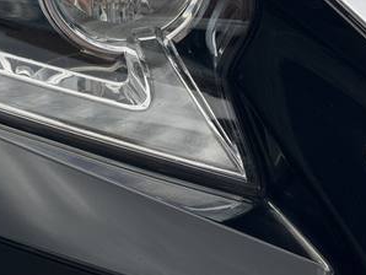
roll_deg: +3.6
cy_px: -1
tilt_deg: -12.6
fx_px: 1090
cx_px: 28
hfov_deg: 18.7
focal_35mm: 103
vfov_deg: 14.2
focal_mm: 6.76
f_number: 1.78
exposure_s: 1/1608
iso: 80
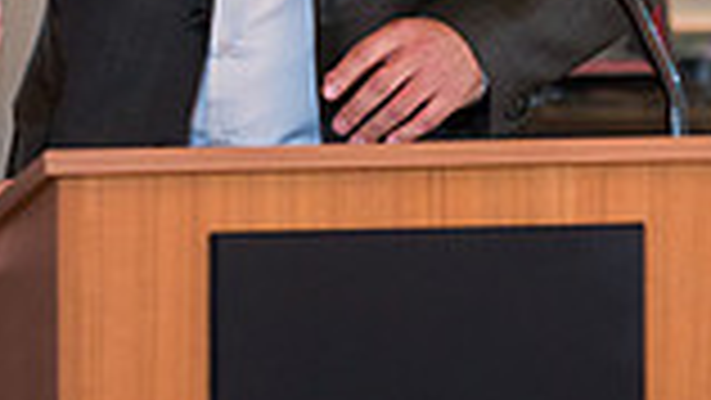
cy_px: -283
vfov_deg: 2.8
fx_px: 8241
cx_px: 331
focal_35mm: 437
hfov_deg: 4.9
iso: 1250
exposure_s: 1/200
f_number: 3.2
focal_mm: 112
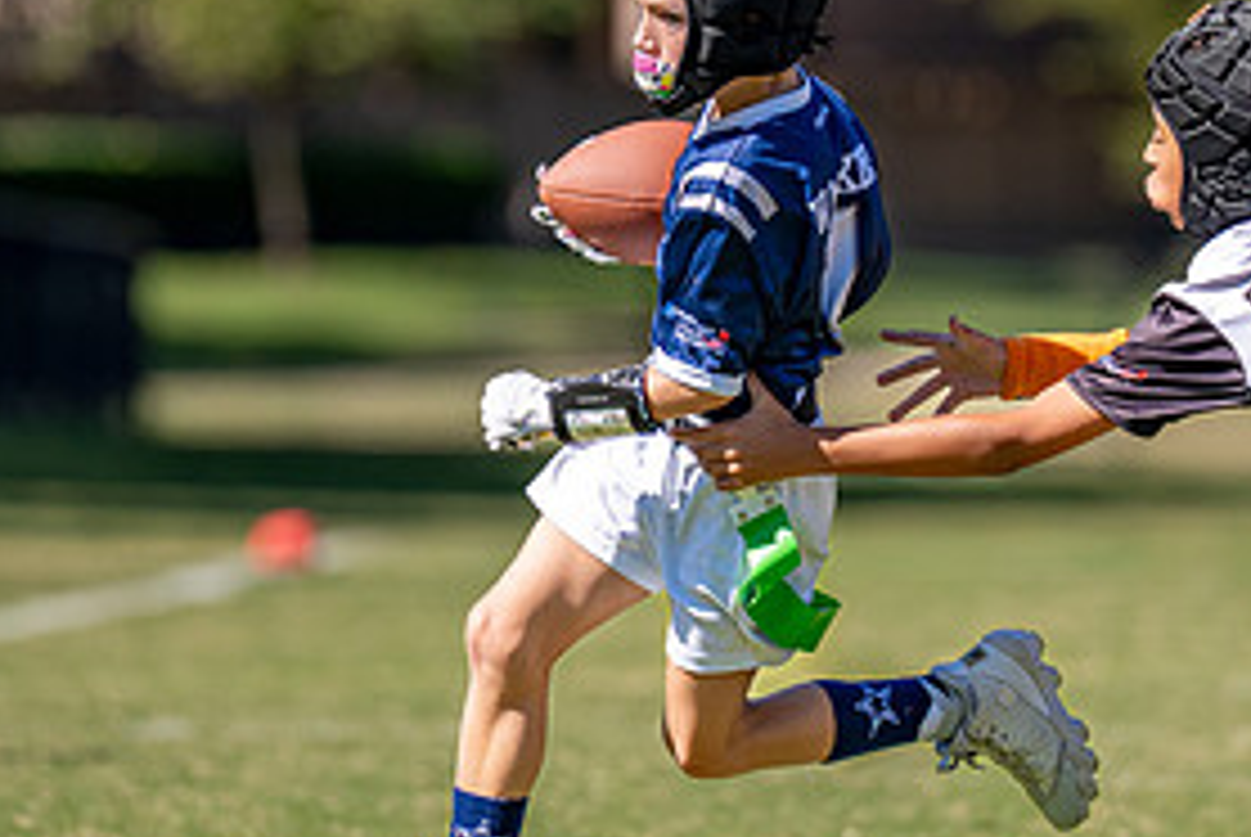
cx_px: 760
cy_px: 216
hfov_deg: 3.5
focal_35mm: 583
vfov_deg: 2.4
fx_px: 20280
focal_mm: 200
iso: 160
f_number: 2.8
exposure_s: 1/2500
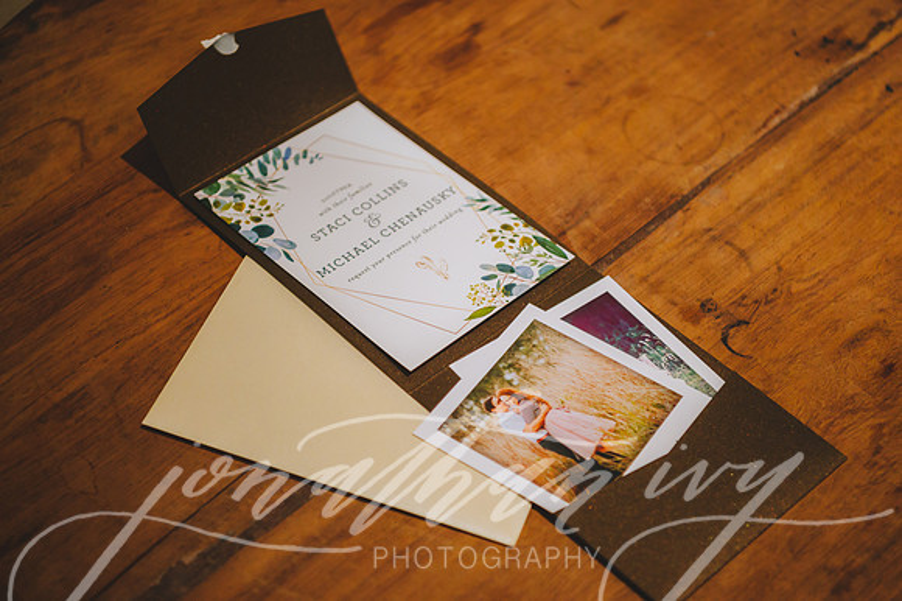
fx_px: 1753
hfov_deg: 28.9
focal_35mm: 70
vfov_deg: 19.4
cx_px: 451
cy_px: 300
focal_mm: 70
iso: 2000
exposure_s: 1/160
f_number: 2.8
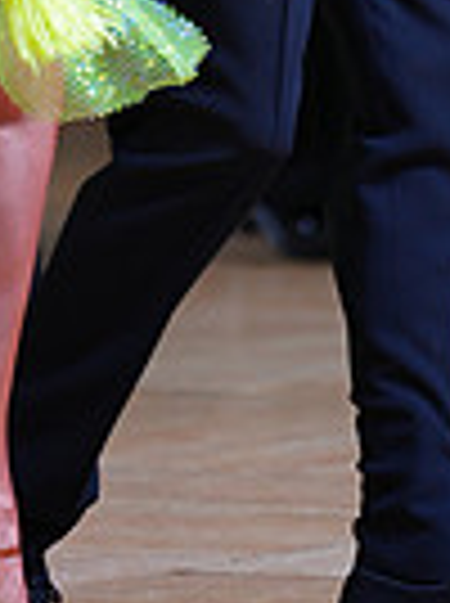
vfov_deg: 3.3
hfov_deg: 2.5
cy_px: -418
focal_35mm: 600
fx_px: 10433
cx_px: 119
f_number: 2.8
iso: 400
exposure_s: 1/400
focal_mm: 144
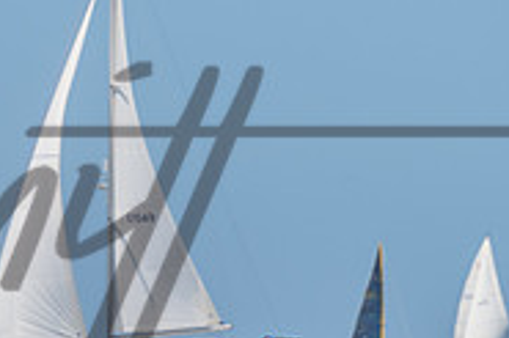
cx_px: -48
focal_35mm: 759
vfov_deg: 1.8
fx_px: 10722
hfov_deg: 2.7
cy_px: 294
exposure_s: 1/250
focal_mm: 200
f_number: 6.3
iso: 100
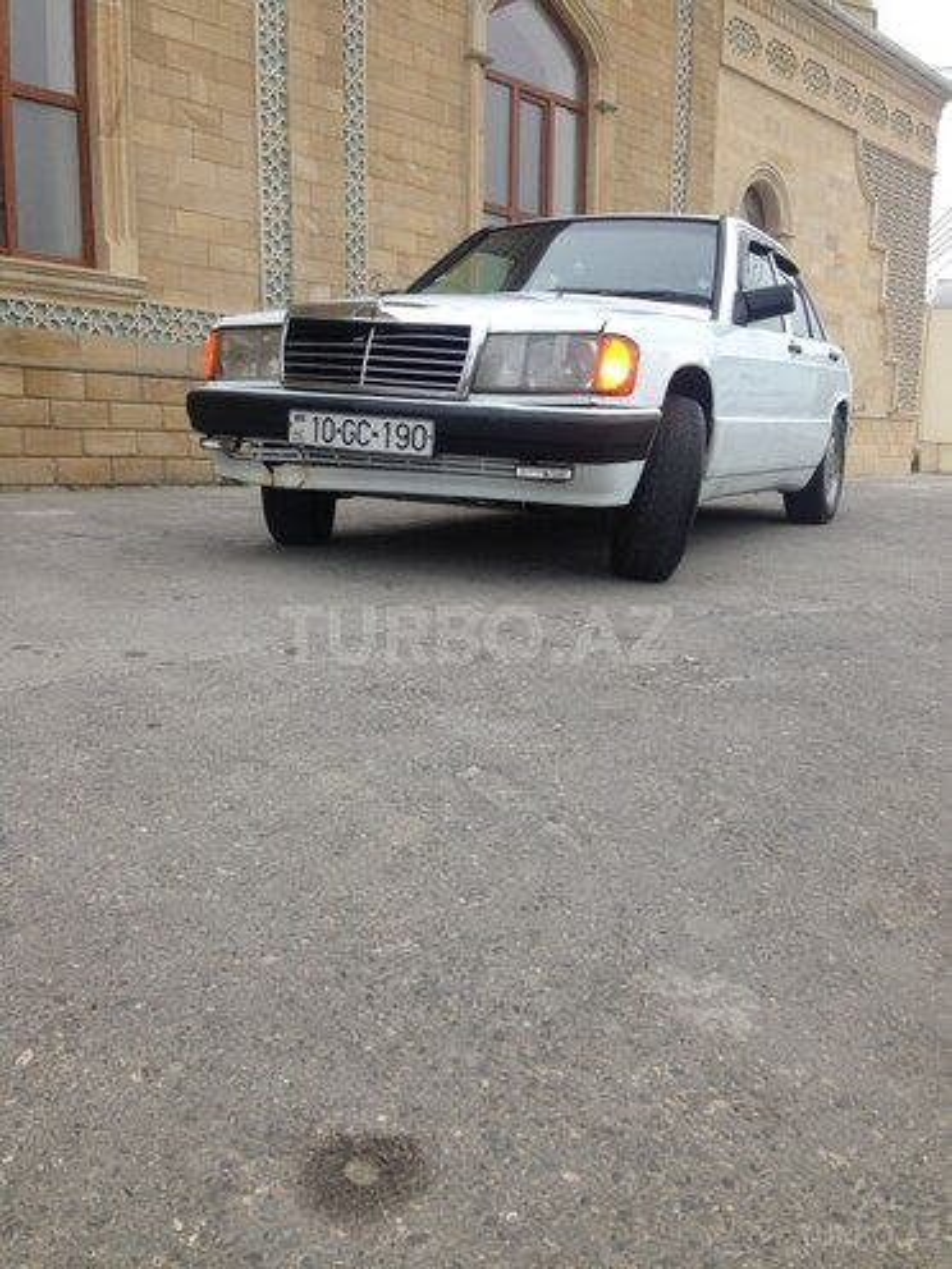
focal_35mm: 33
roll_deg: -1.1
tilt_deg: -5.7
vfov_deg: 55.4
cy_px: 634
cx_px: 476
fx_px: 1210
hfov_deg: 42.9
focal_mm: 4.12
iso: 50
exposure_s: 1/137
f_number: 2.4
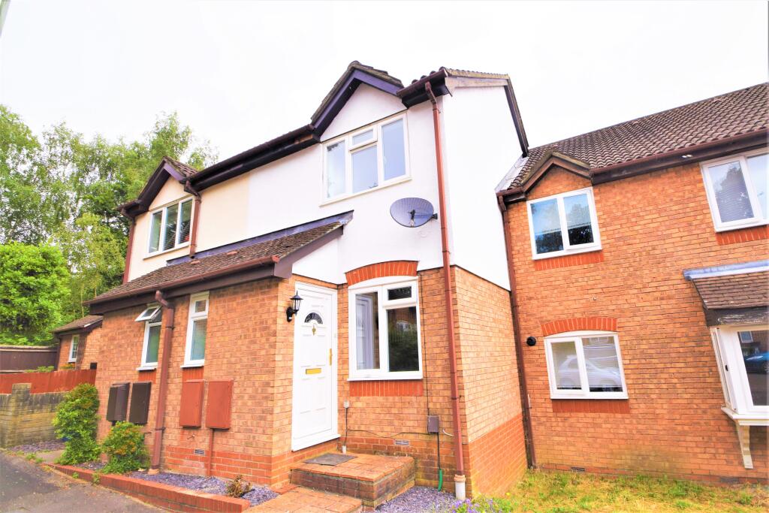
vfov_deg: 72.1
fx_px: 352
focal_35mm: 16
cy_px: 256
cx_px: 384
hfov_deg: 95.0
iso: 200
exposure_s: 1/320
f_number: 9
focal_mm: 11
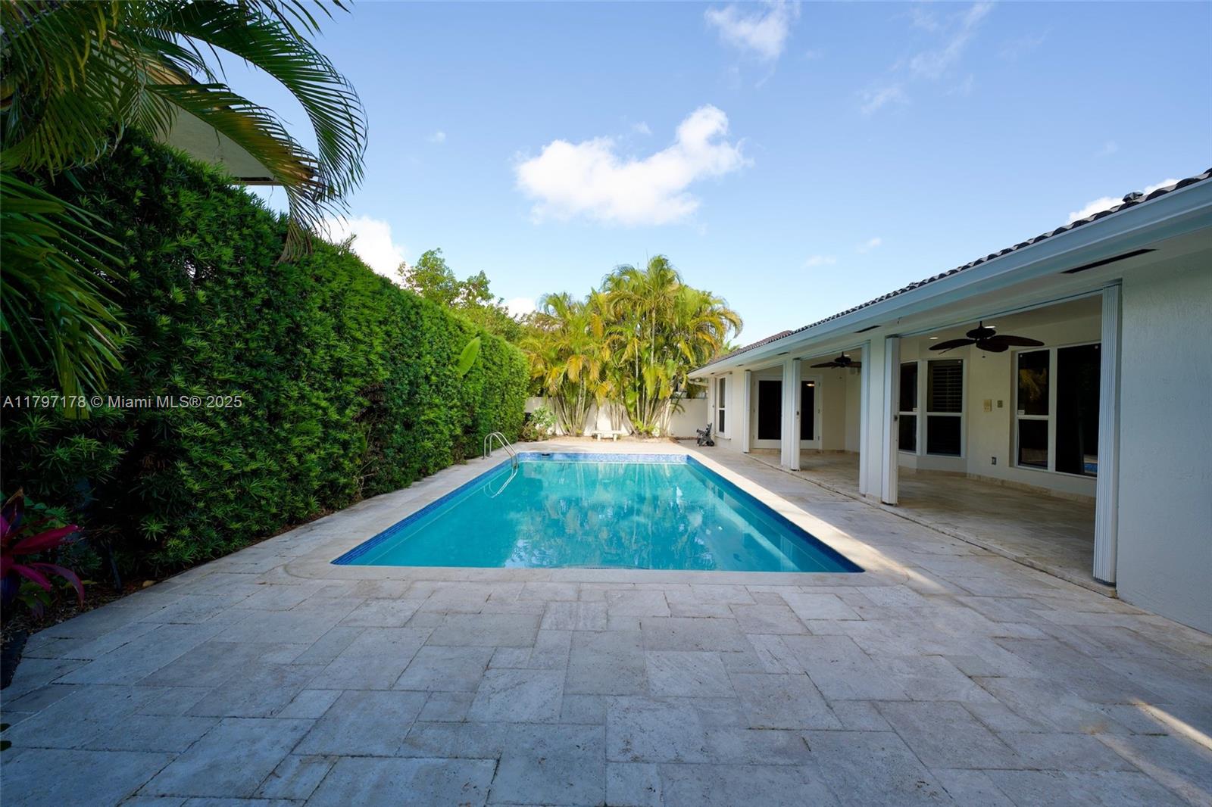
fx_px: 471
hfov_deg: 104.3
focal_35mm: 14
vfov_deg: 81.2
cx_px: 606
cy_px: 404
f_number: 5.6
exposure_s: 1/400
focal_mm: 14
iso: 250
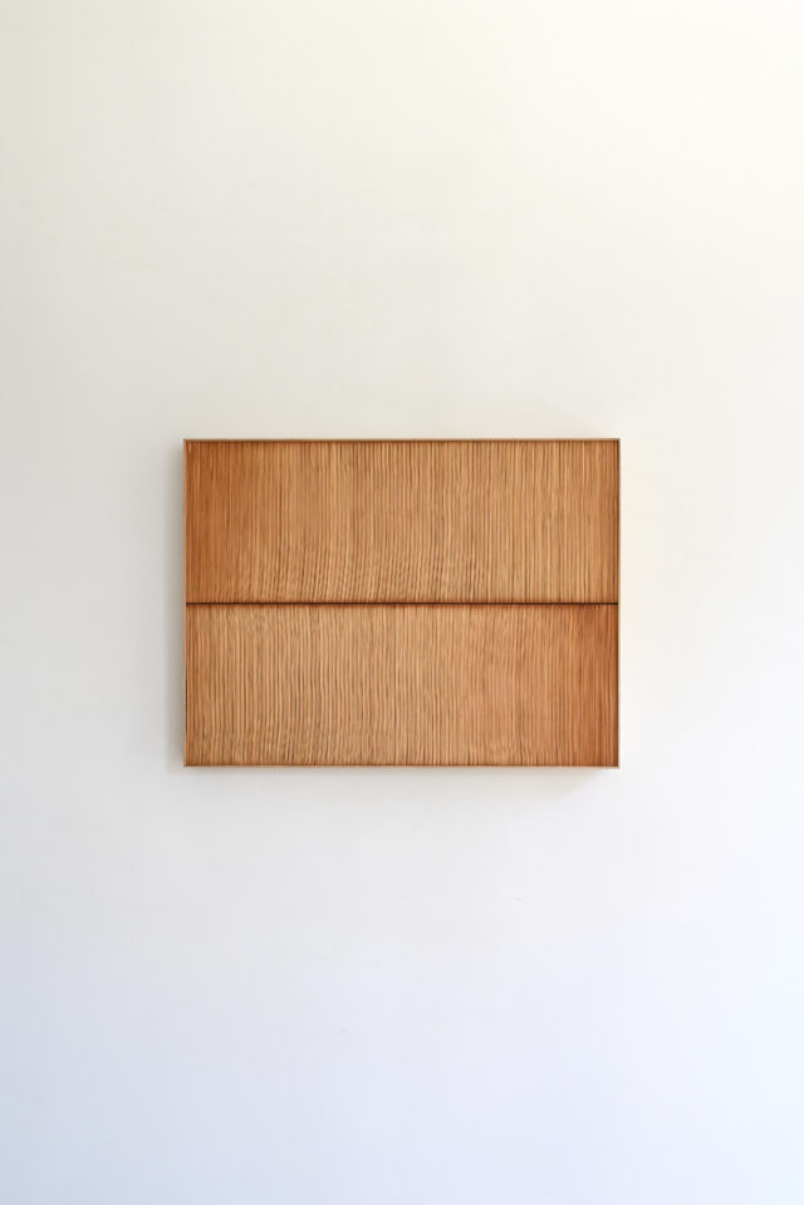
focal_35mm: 50
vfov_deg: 39.6
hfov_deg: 27.0
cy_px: 602
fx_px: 1675
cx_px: 402
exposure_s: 1/100
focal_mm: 50
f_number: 5
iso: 400
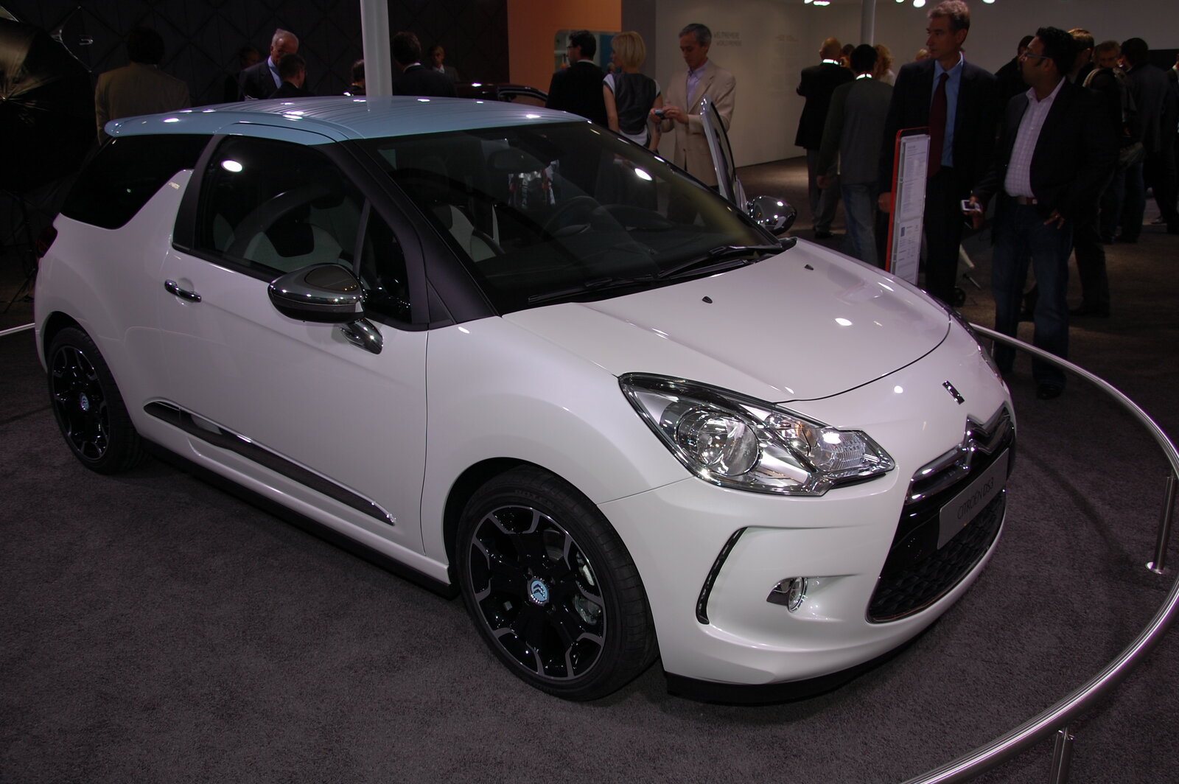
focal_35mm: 32
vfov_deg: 41.6
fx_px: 1031
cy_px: 392
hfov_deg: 59.5
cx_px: 590
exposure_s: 1/125
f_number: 5.6
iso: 200
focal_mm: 21
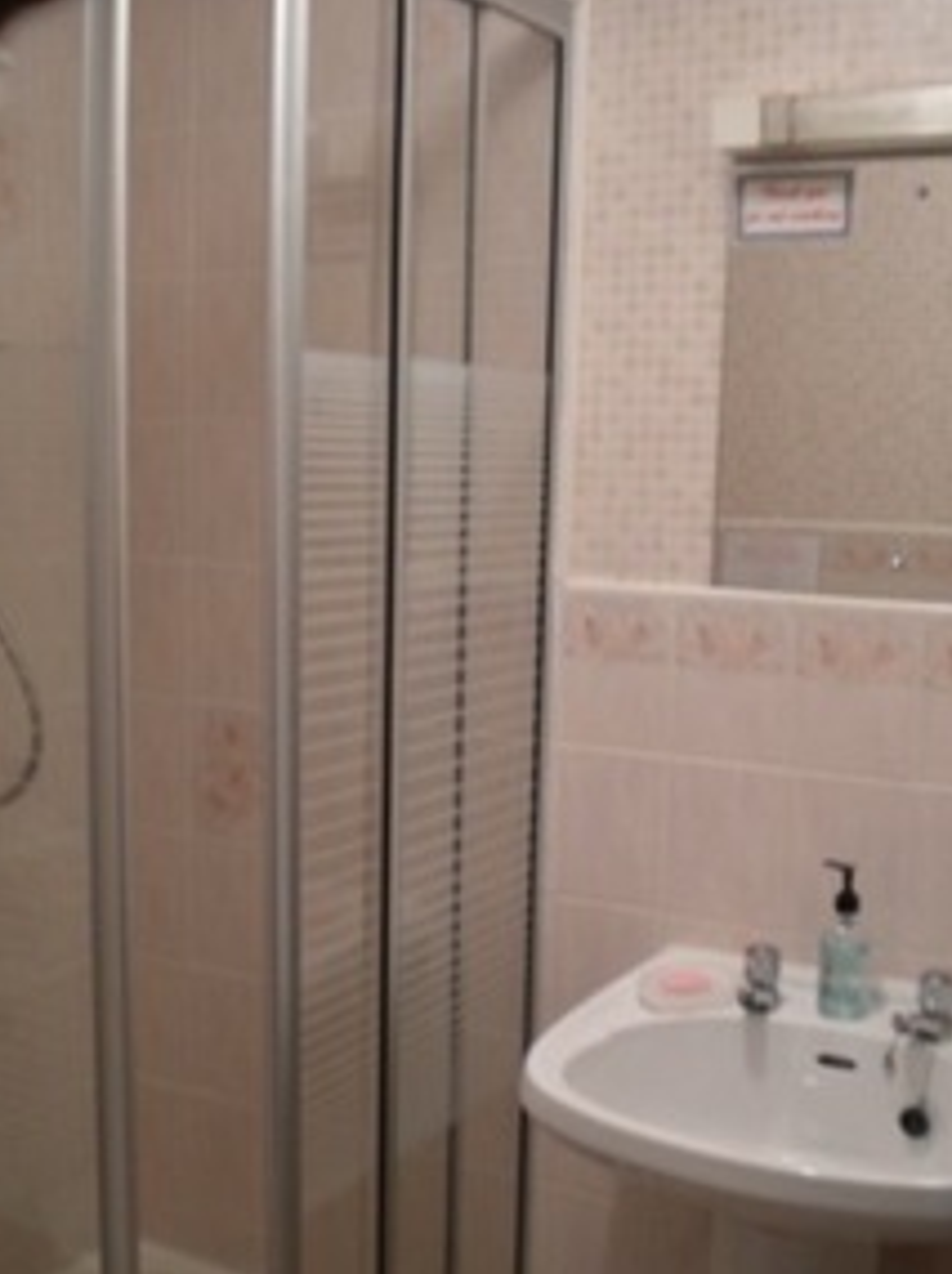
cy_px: 778
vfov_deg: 43.6
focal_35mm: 43
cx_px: 474
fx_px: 1580
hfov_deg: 33.5
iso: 119
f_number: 3.1
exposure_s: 1/8
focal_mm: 6.3
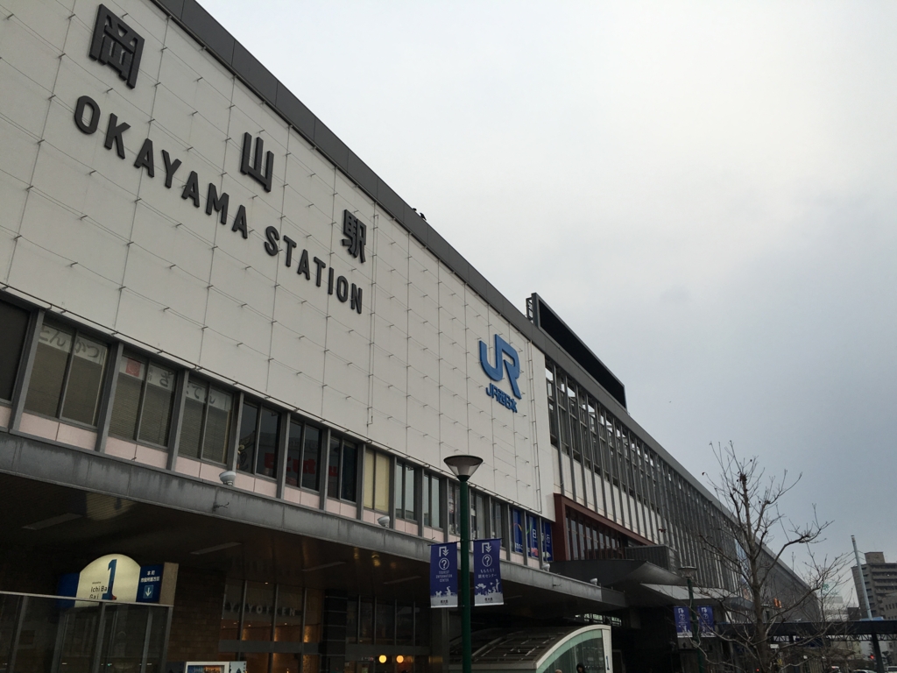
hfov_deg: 61.7
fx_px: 751
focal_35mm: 29
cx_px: 448
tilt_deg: +23.8
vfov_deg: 48.2
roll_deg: +0.5
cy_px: 336
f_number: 2.2
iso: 25
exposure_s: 1/373
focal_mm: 4.15
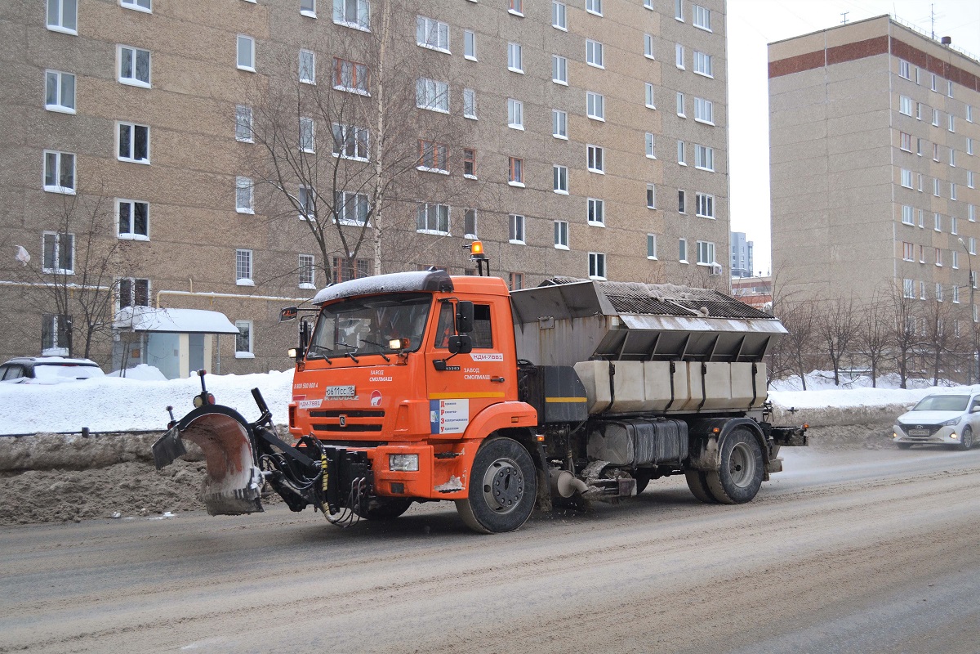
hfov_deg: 49.6
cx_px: 490
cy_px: 327
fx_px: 1062
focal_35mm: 39
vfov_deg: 34.2
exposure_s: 1/640
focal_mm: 26
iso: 400
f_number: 4.2
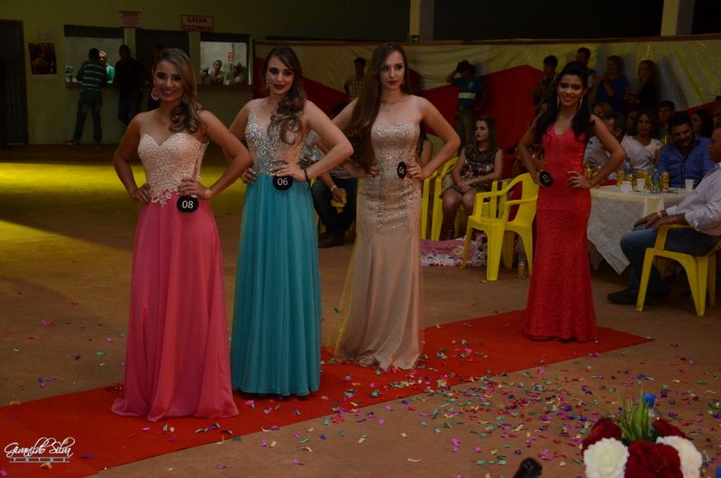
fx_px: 1139
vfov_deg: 23.7
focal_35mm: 57
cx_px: 360
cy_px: 239
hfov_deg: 35.1
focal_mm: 38
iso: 3200
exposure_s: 1/50
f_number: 4.5
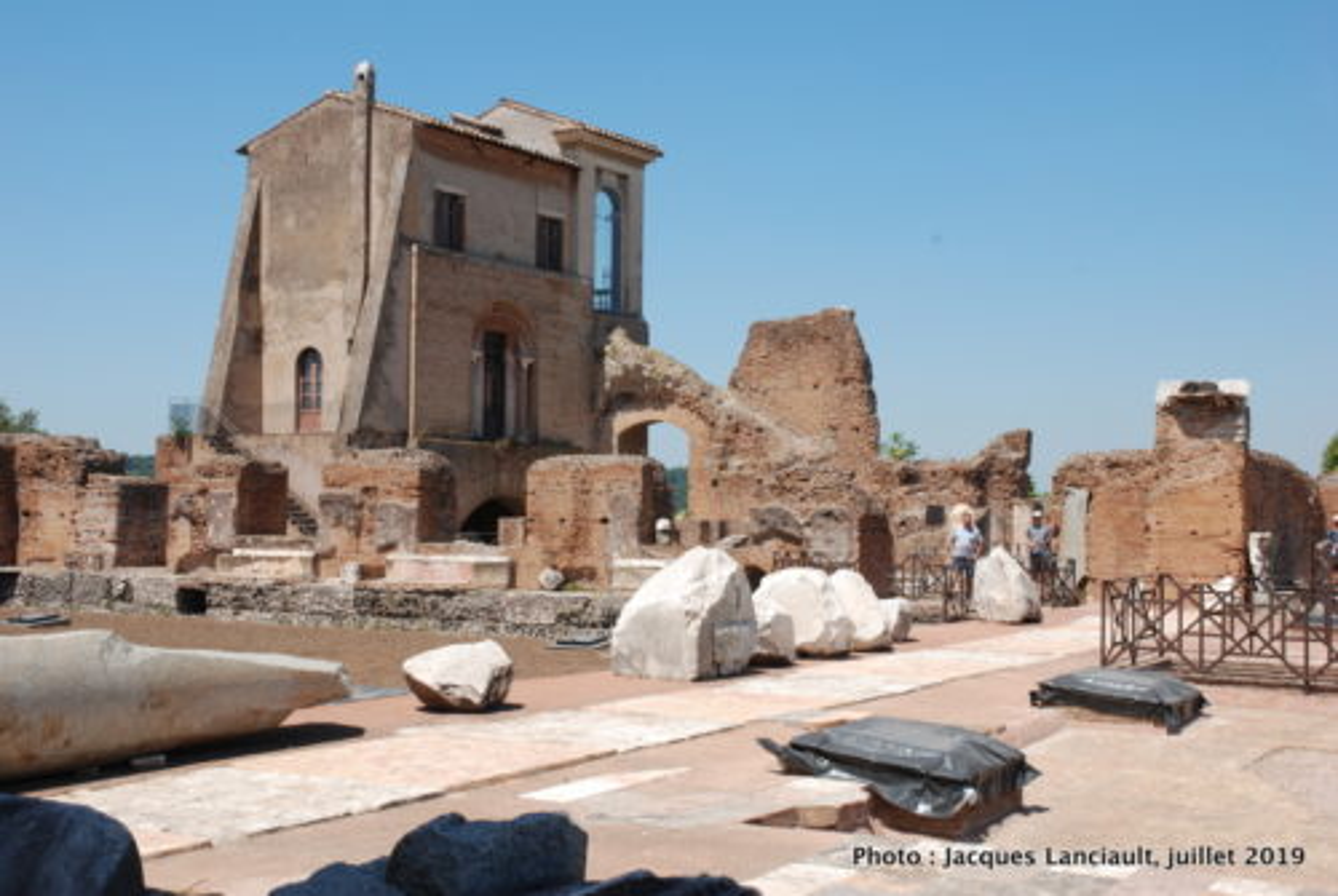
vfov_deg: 29.0
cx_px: 669
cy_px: 448
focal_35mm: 46
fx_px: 1731
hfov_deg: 42.3
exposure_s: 1/60
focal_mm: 31
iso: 100
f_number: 16
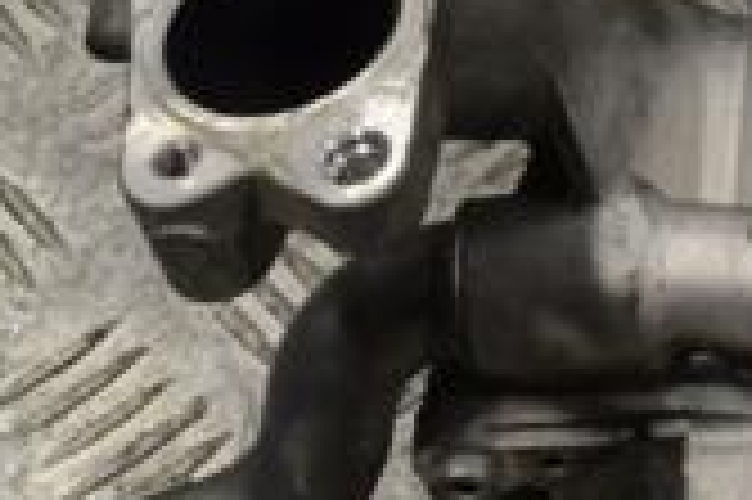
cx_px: 1013
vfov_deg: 8.4
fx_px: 3381
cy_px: 9
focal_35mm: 162
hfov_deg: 12.3
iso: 3200
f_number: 10
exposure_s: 1/400
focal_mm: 30
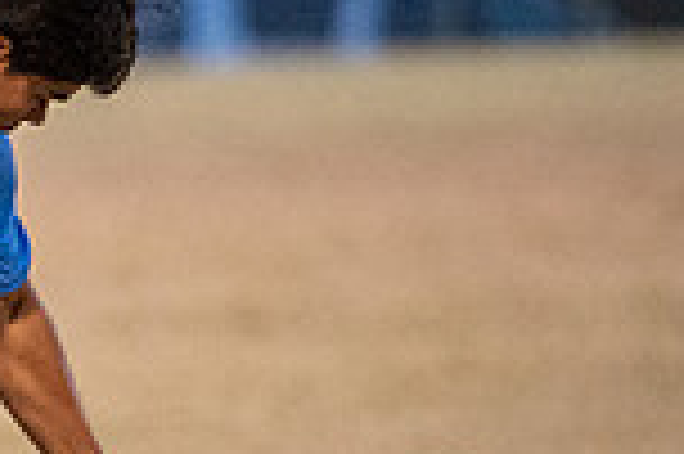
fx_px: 24673
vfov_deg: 1.1
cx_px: -342
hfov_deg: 1.6
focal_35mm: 1300
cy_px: 400
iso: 6400
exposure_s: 1/1000
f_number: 4
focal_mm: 340
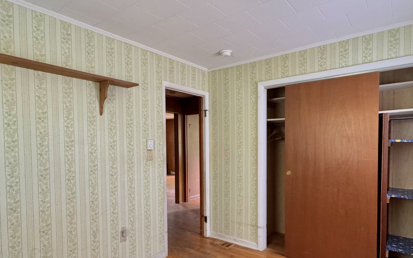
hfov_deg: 77.2
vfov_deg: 52.7
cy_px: 153
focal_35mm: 23
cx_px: 205
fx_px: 259
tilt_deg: -3.0
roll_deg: +0.7
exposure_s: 1/60
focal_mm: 2.22
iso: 800
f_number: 2.2
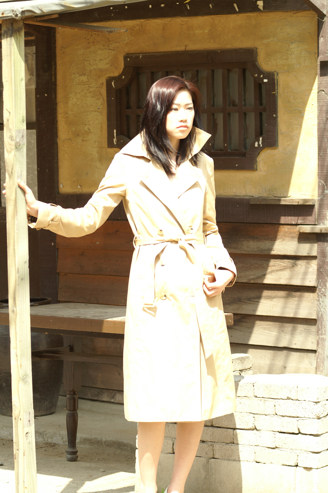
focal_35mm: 120
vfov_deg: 17.1
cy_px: 246
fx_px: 1643
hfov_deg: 11.4
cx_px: 164
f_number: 4.5
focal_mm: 80
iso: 200
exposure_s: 1/500
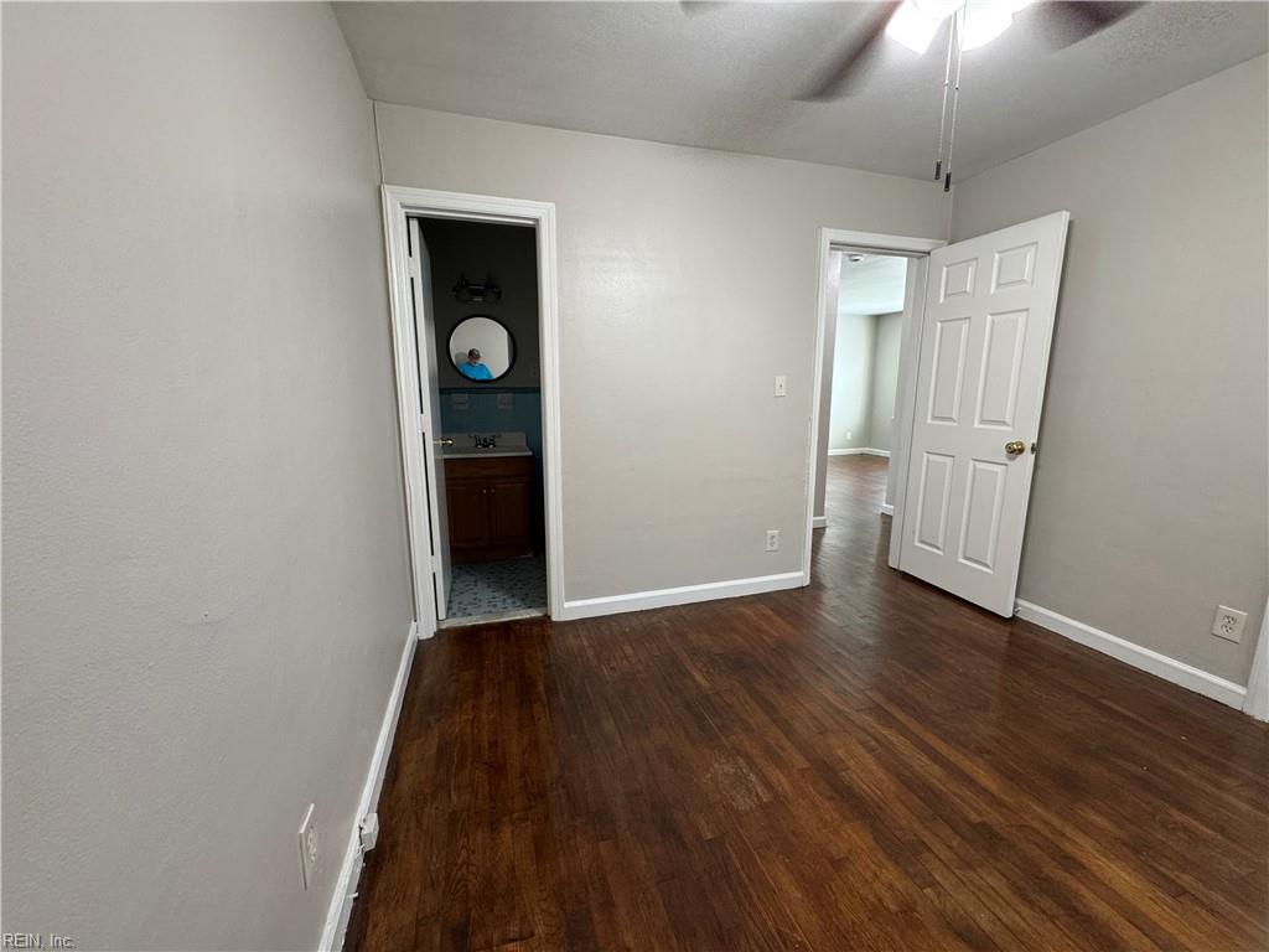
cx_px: 634
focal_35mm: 14
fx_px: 513
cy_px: 476
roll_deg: -0.1
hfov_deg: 102.1
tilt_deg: -10.9
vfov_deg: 85.7
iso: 200
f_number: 2.2
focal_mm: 2.22
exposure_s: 1/60
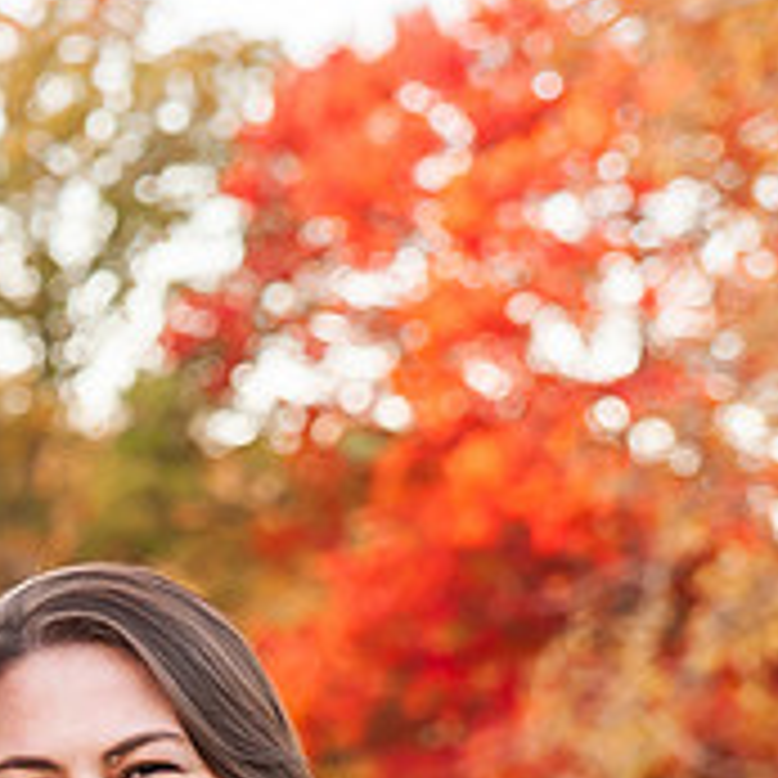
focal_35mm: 207
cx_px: -382
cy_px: 765
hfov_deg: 8.3
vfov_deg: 8.4
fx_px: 5264
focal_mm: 60
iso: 800
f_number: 3.5
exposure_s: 1/200
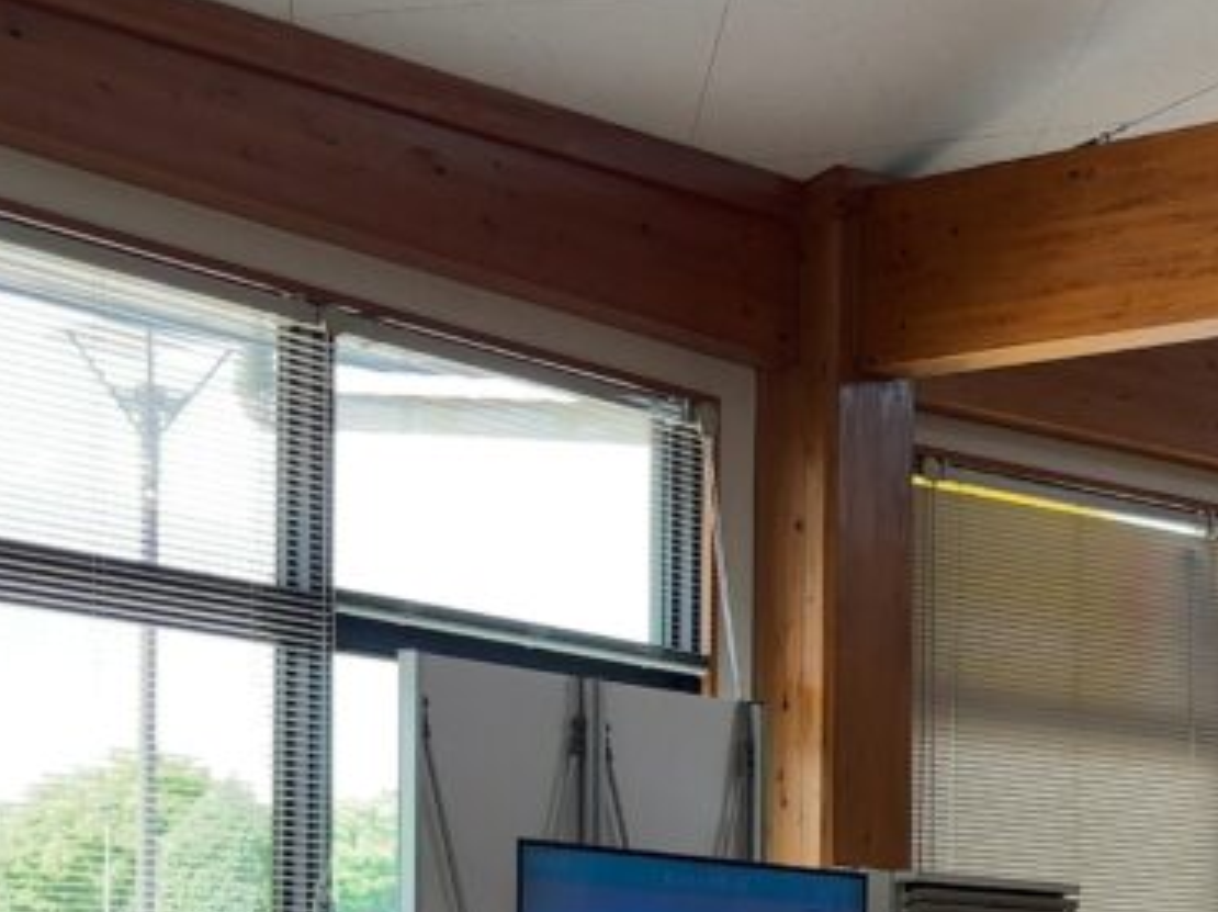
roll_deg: -1.2
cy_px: 1093
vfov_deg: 15.8
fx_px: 3165
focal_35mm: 90
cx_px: 1485
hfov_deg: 20.3
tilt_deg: -0.8
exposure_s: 1/100
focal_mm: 5.96
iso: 40
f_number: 1.6
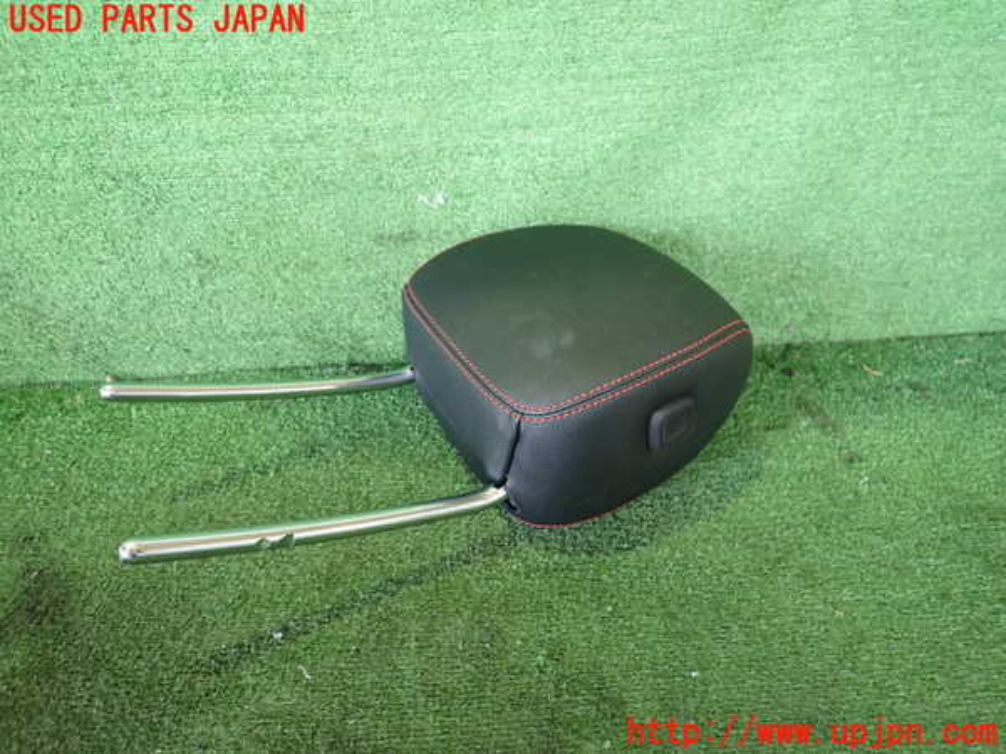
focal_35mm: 25
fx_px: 727
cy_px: 377
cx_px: 503
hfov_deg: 69.4
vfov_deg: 54.9
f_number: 2
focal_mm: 4.5
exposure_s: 1/30
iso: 500
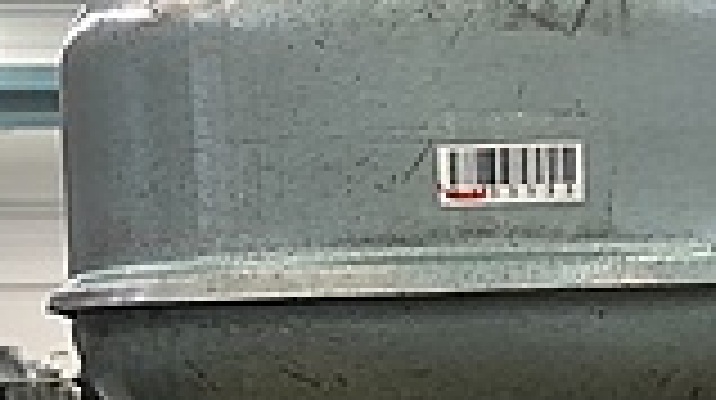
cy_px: 719
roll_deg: +1.3
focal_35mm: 123
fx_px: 2332
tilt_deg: -6.7
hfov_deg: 17.4
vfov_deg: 9.4
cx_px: 504
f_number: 1.8
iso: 40
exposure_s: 1/15
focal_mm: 3.99
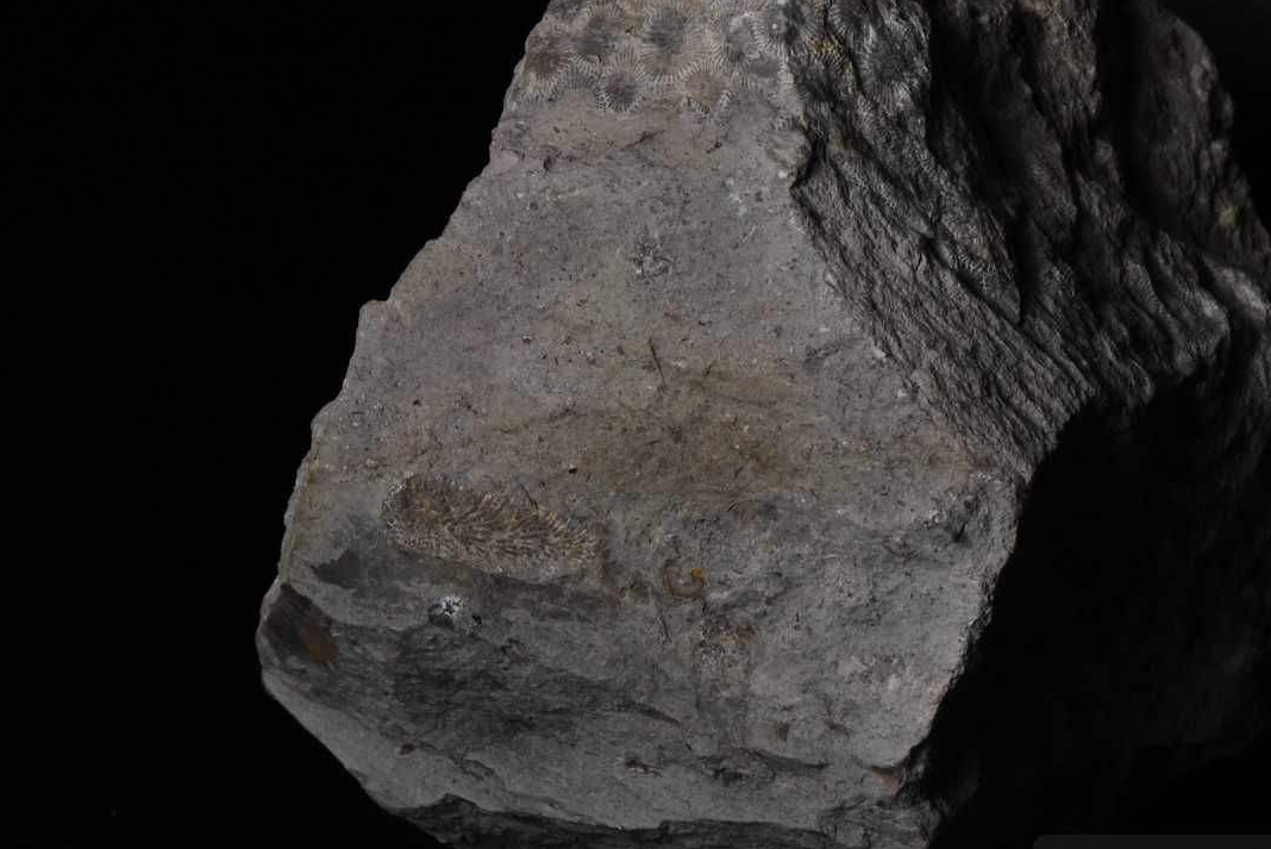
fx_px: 4168
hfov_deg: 17.3
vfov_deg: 11.6
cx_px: 653
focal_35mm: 118
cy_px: 435
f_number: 20
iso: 5000
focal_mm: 105
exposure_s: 1/40
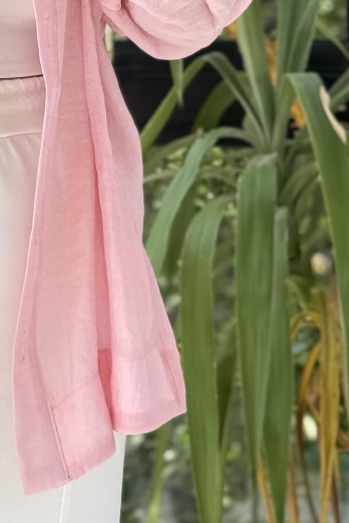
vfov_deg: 12.9
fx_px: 2298
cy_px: 39
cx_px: -1
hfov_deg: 8.6
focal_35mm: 158
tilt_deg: -20.8
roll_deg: +0.8
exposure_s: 1/592
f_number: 1.78
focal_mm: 6.76
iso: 80
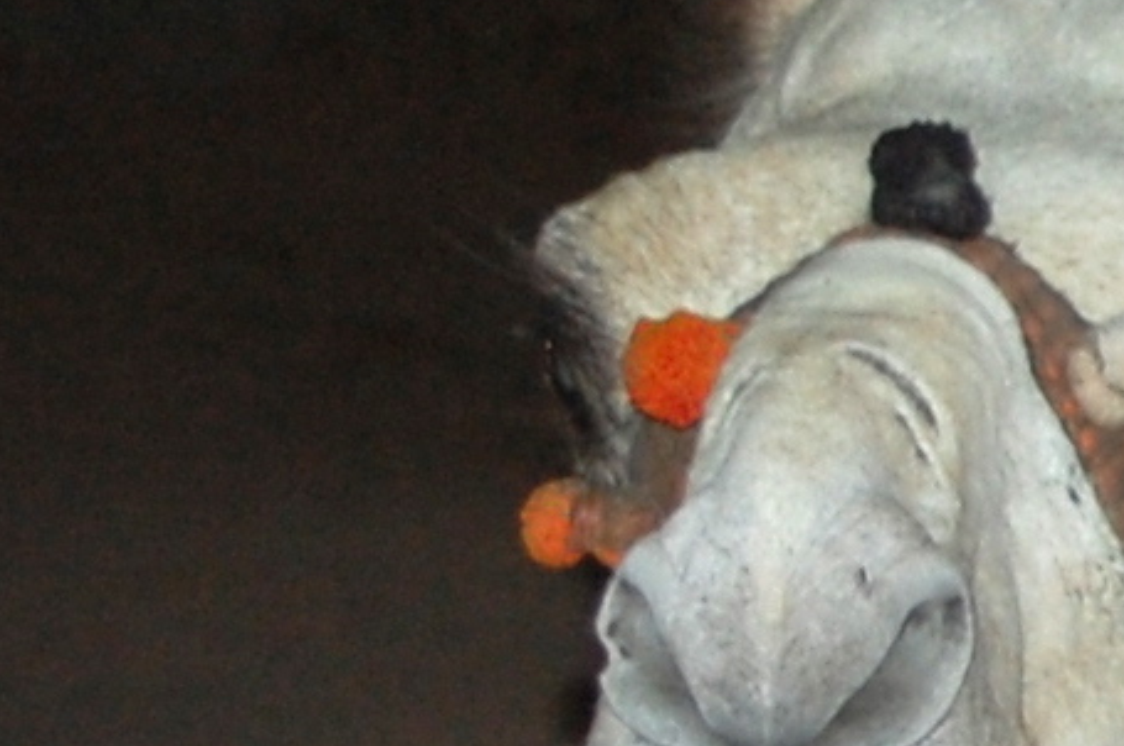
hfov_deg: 7.5
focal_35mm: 258
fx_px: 8044
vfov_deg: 5.3
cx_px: 2564
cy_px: 539
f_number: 4.2
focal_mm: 26
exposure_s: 1/60
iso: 400
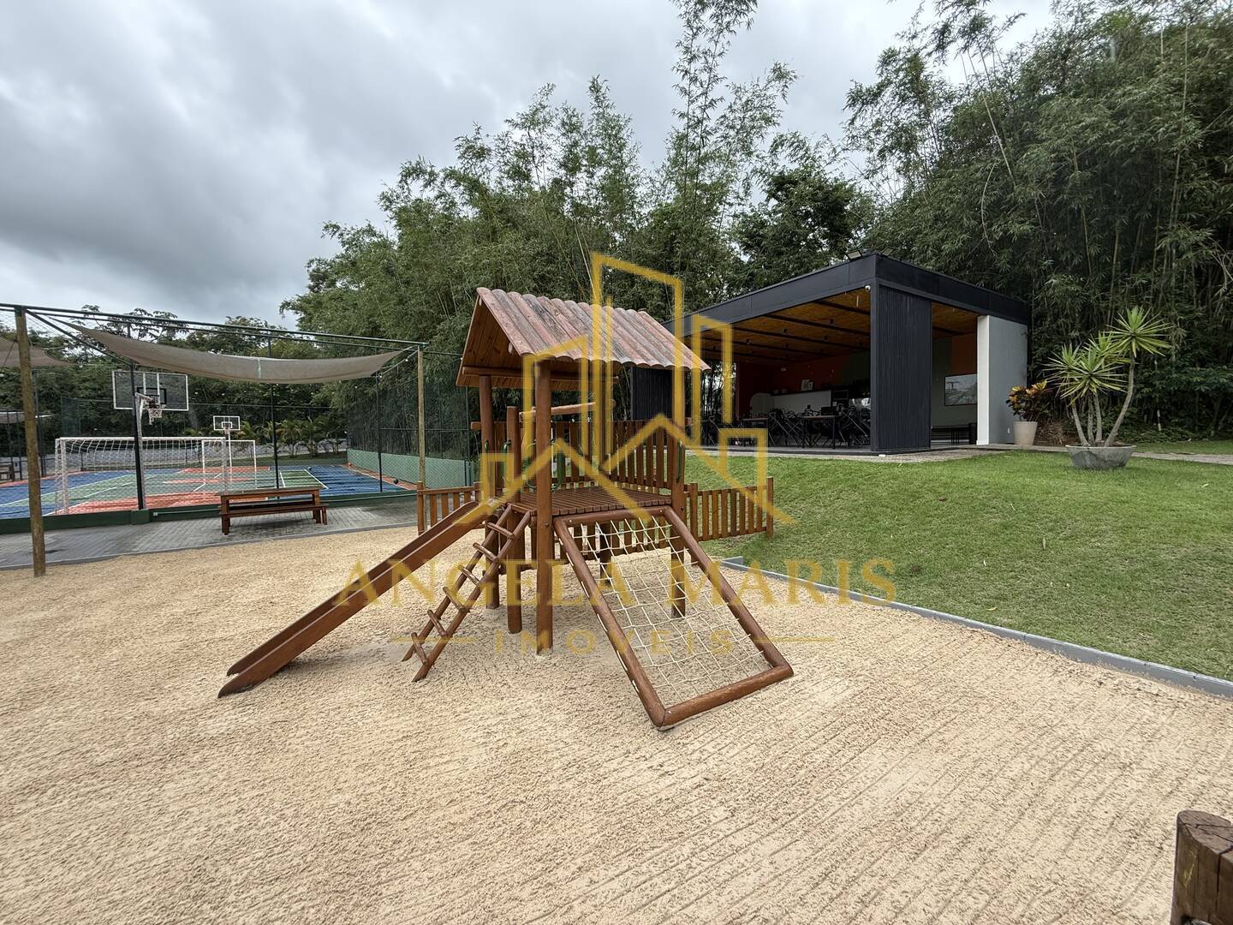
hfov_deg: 102.1
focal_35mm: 14
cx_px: 616
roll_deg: +0.1
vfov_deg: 85.7
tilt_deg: -2.8
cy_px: 462
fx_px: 499
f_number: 2.2
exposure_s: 1/574
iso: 50
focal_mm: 2.22
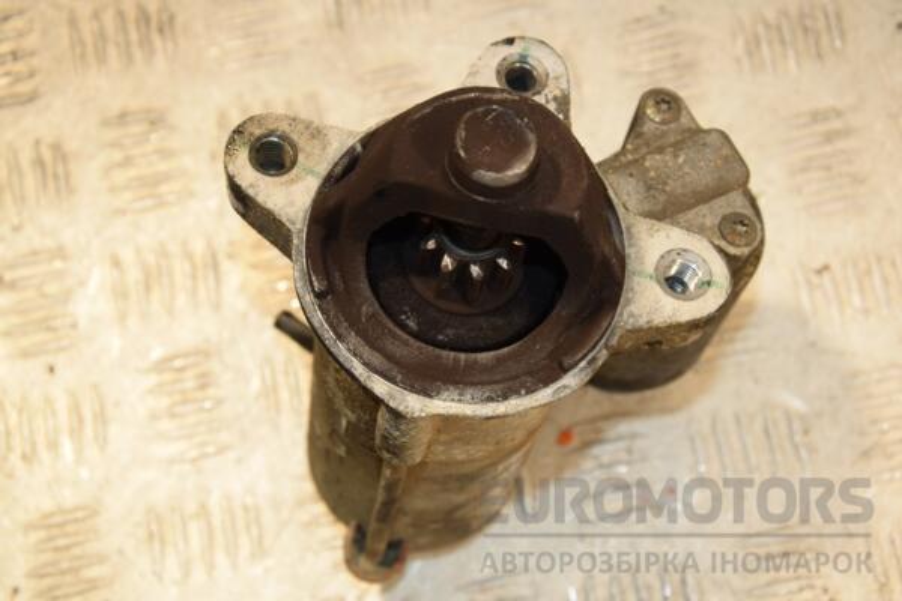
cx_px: 451
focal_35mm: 72
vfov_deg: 18.9
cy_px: 300
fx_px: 1804
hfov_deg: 28.1
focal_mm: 48
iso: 800
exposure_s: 1/200
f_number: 7.1
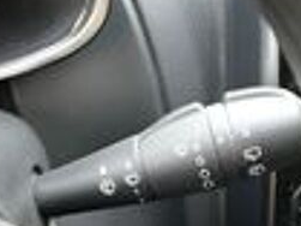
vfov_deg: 18.6
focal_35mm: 79
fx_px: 687
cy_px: 159
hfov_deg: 24.6
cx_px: 103
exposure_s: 1/80
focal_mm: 15.76
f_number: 3.2
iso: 320
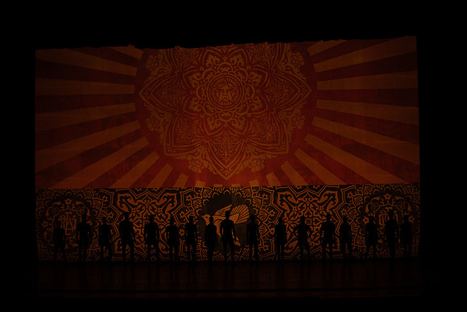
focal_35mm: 70
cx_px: 234
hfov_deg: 28.8
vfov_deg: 19.5
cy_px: 156
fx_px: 908
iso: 3200
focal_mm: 70
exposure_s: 1/500
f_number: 5
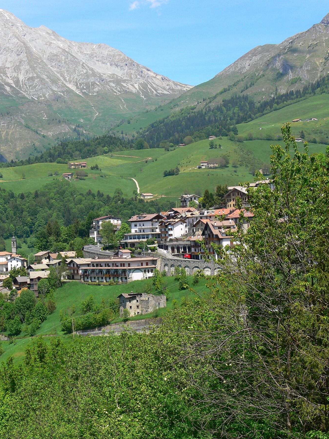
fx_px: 989
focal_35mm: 78
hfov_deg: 18.8
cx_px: 116
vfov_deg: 25.0
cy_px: 220
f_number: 5
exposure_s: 1/400
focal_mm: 12.2
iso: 80
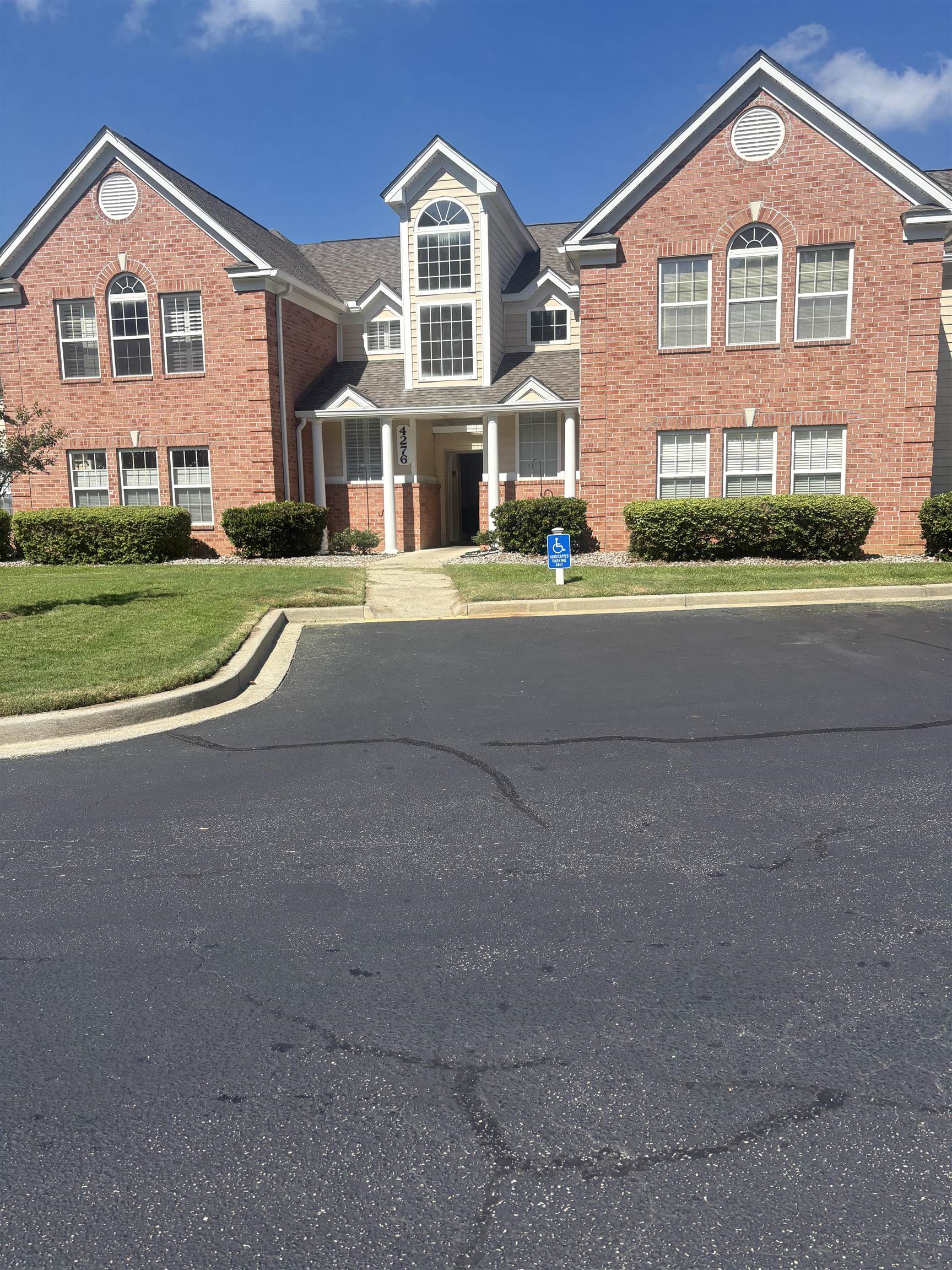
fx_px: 953
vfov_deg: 67.3
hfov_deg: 53.1
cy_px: 635
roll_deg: +1.0
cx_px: 476
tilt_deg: -7.8
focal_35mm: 26
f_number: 1.6
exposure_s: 1/3623
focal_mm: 5.96
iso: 50
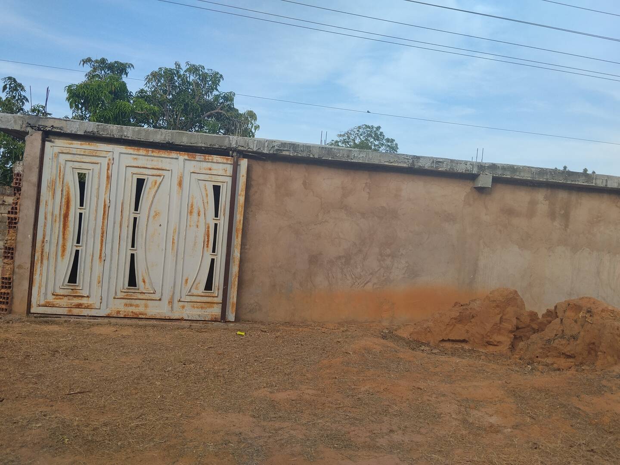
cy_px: 232
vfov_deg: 48.2
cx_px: 310
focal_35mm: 29
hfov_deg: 61.7
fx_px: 519
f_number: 1.8
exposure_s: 1/631
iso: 50
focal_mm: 4.22
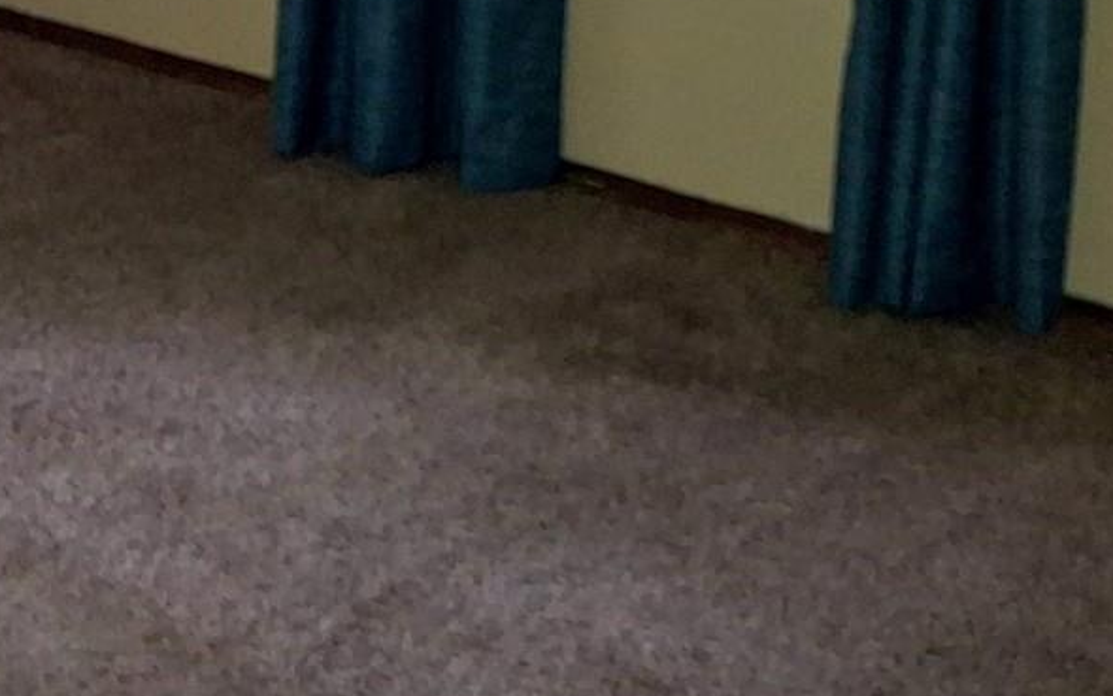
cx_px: -145
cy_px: -360
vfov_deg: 13.4
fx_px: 2791
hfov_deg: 21.3
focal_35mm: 92
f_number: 1.8
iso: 320
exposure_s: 1/40
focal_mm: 4.69
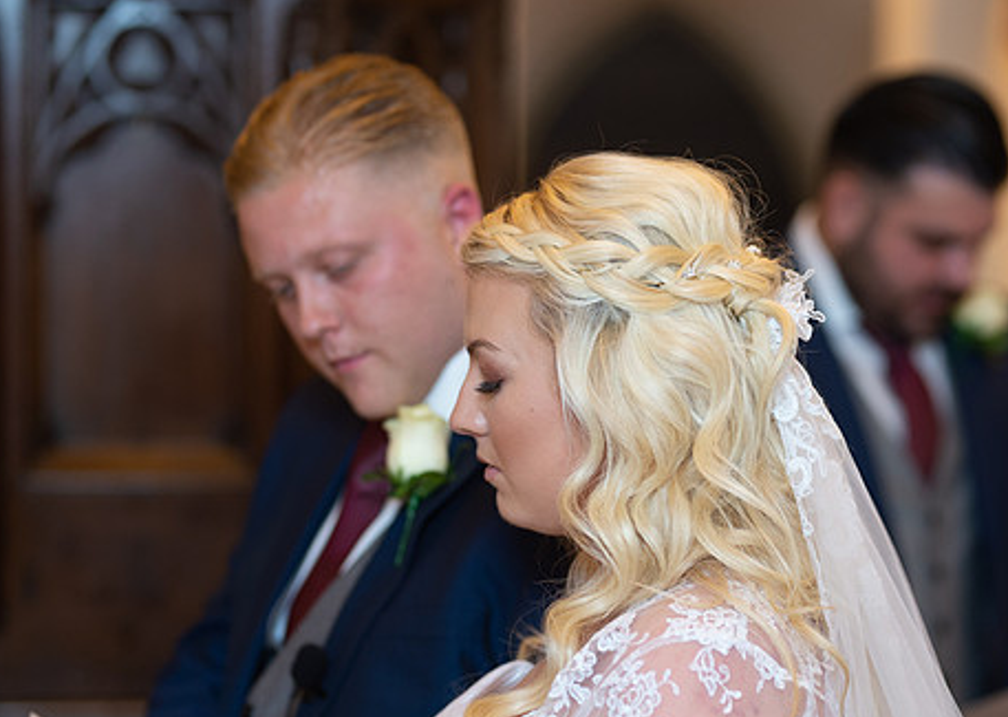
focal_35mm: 113
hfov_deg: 17.7
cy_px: 400
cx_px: 529
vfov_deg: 12.7
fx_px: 3230
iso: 800
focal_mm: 85
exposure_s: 1/160
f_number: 2
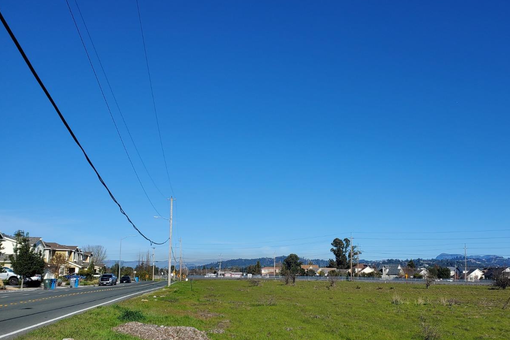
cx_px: 306
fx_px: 482
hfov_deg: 55.4
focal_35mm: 34
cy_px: 230
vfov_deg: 38.4
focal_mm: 4.3
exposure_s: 1/2490
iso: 50
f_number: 2.4
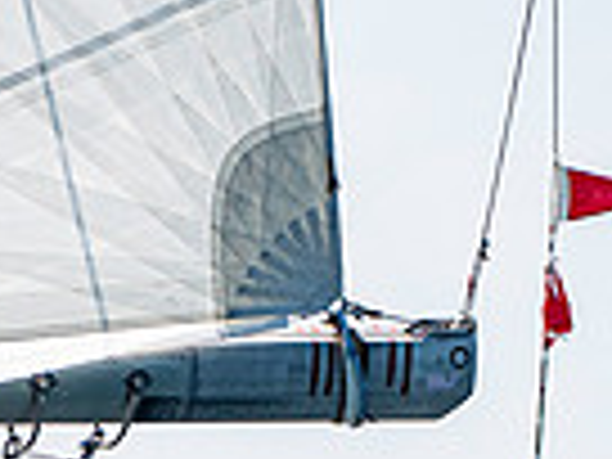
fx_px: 28623
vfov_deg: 0.9
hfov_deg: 1.2
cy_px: 749
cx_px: -387
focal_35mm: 1619
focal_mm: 240
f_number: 5.6
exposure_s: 1/3200
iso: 400
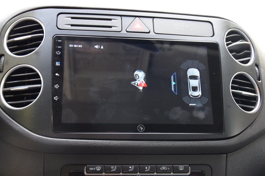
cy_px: 89
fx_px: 339
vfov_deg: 29.2
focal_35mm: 46
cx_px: 131
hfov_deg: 42.7
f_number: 4.2
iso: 720
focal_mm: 30
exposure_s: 1/60
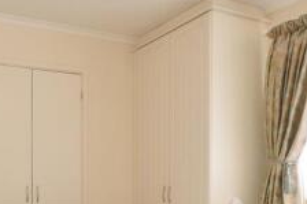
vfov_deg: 29.4
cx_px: 101
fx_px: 375
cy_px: 178
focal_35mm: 44
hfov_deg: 43.9
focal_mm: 10
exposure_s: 1/8
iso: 200
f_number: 9
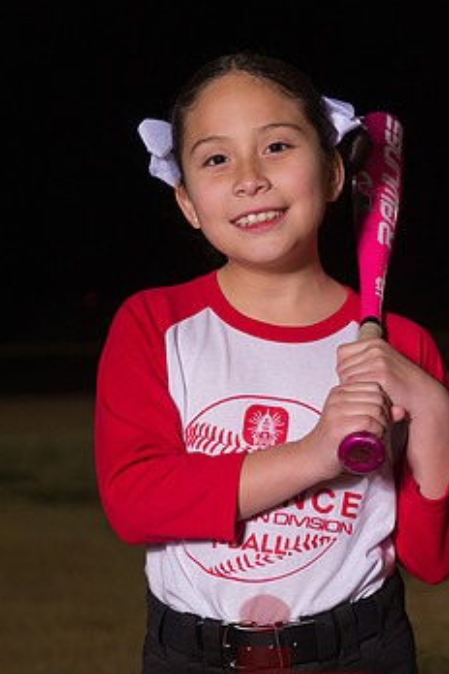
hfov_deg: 11.1
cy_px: 428
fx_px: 2301
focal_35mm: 123
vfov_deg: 16.6
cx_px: 248
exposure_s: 1/500
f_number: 5.6
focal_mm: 95
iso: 2000
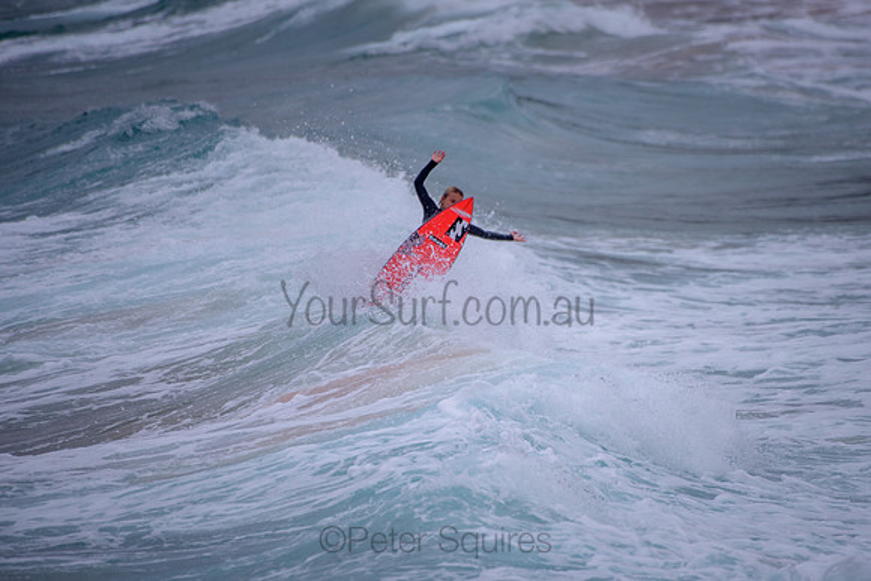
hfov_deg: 3.4
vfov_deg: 2.2
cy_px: 285
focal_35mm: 613
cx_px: 503
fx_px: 14835
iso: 140
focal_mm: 500
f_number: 5.6
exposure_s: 1/2000
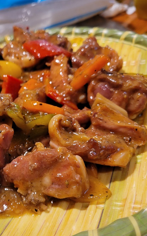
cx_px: 4
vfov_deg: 47.2
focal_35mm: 42
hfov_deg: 28.8
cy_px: 121
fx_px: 269
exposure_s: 1/60
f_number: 1.8
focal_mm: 5.4
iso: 200
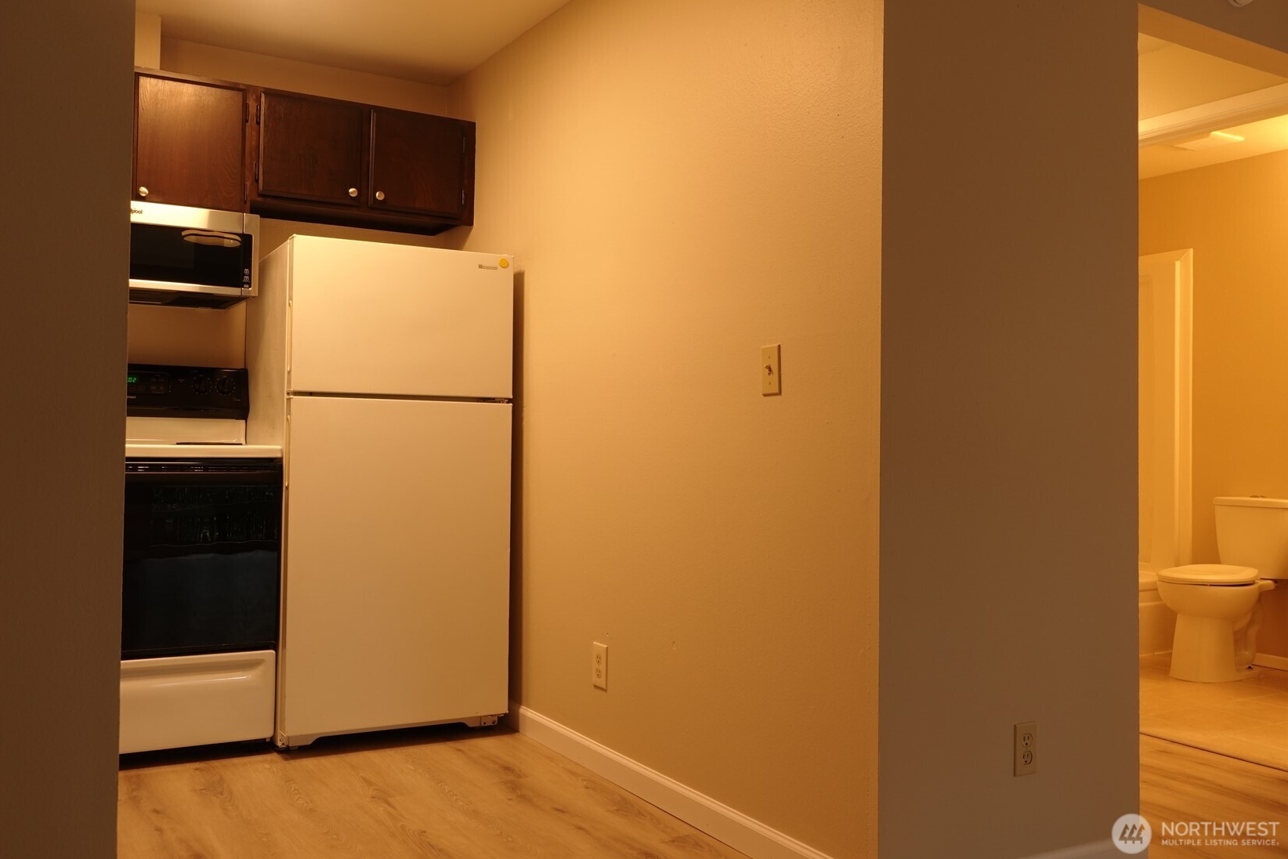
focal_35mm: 32
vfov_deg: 41.1
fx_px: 1145
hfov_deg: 58.7
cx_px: 638
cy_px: 420
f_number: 8
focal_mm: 12.04
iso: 100
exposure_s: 1/2
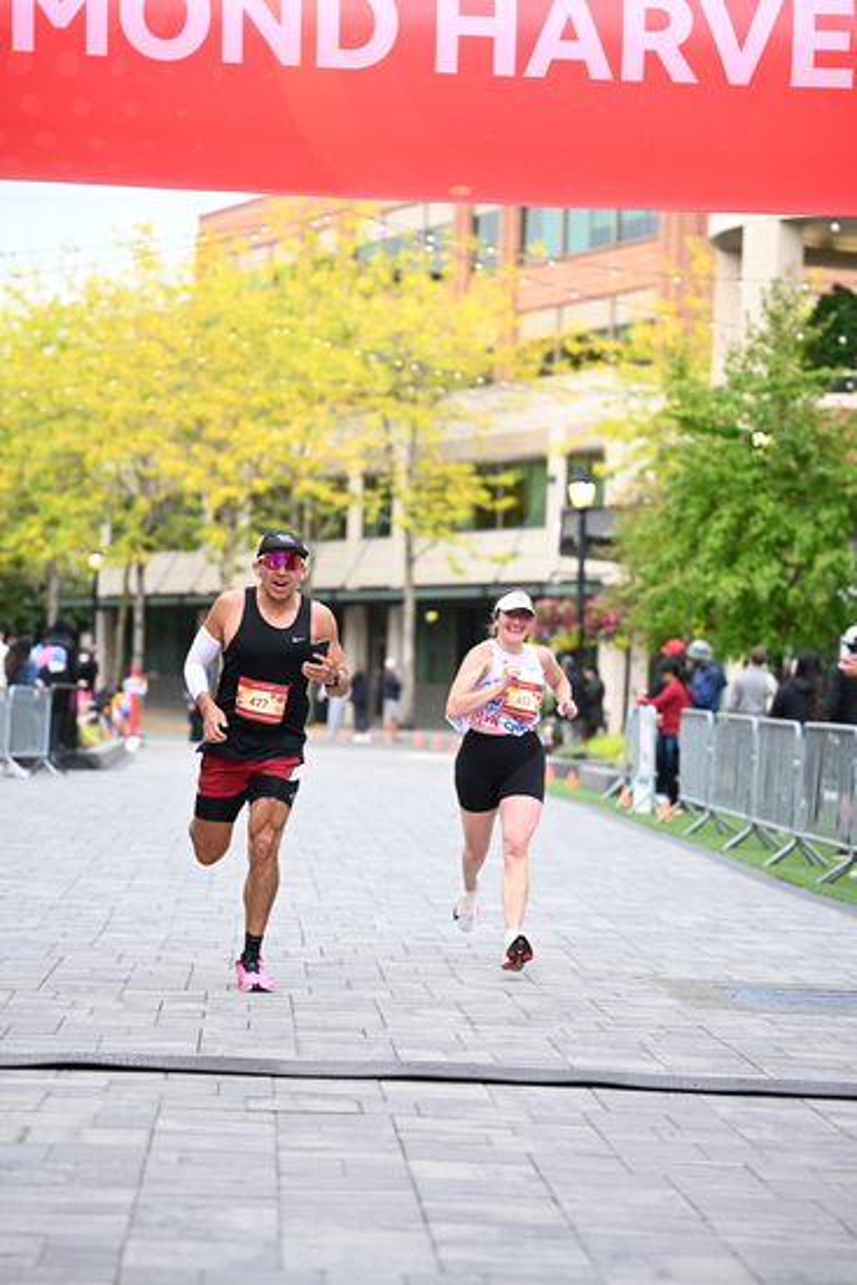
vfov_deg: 21.5
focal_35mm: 95
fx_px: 3390
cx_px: 428
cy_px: 642
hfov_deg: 14.4
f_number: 2.8
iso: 1000
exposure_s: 1/1600
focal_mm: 95
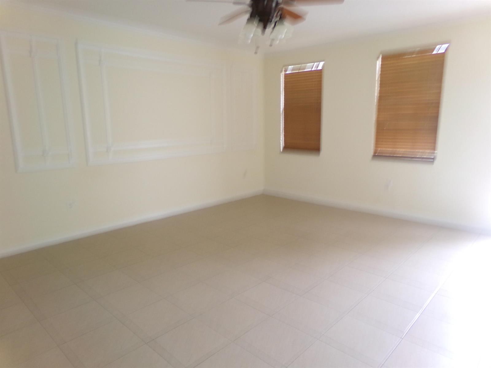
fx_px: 340
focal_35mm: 24
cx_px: 246
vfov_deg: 56.8
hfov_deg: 71.6
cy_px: 184
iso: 267
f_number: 3.7
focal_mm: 4.3
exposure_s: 1/17
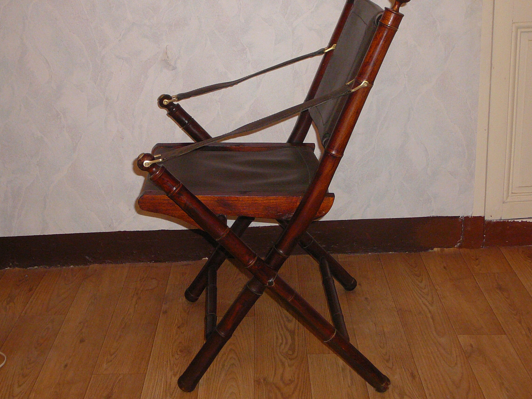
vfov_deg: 26.5
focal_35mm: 55
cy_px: 176
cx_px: 265
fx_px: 845
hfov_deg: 34.9
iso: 250
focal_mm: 7.3
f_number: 3.4
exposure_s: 1/30
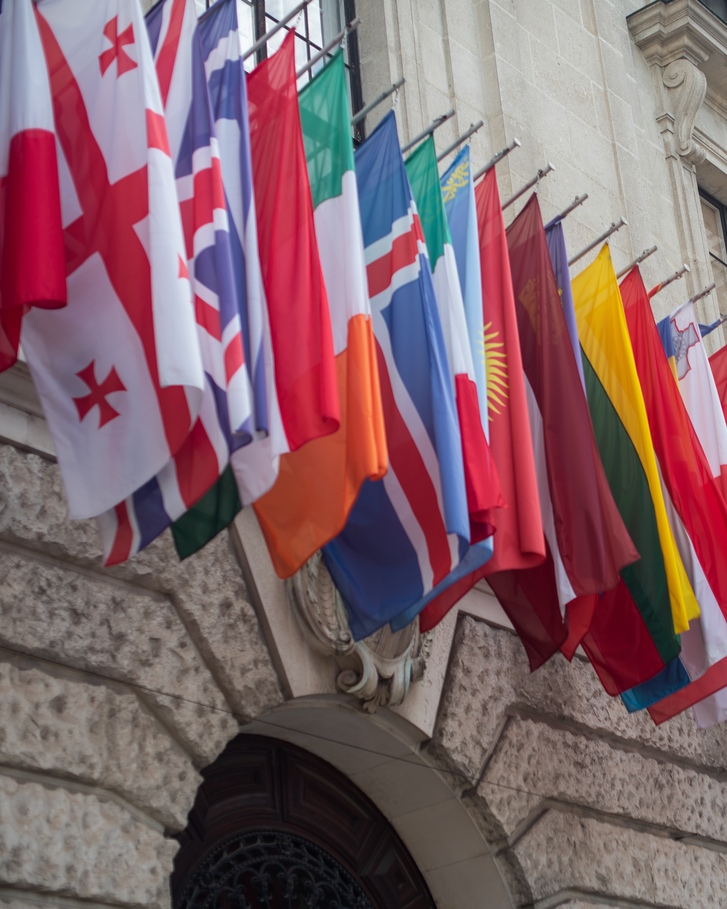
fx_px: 1910
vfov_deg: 26.8
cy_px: 451
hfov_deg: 21.3
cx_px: 595
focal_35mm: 71
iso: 64
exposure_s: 1/250
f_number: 2.5
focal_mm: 50
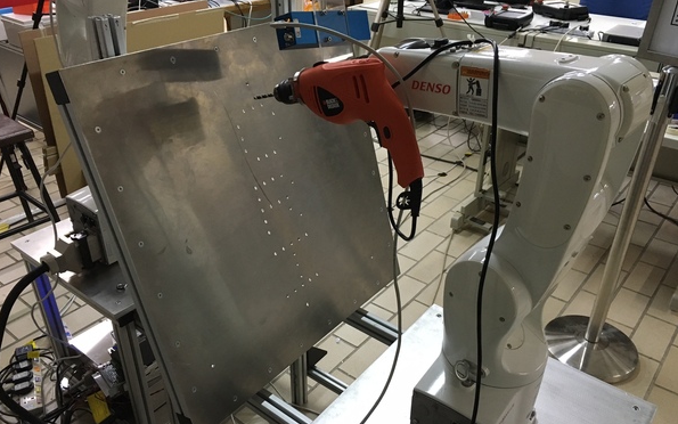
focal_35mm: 31
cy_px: 227
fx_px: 573
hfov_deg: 61.2
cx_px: 338
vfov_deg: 40.6
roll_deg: -0.6
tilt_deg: -30.9
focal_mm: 4.15
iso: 200
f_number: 2.2
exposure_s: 1/33
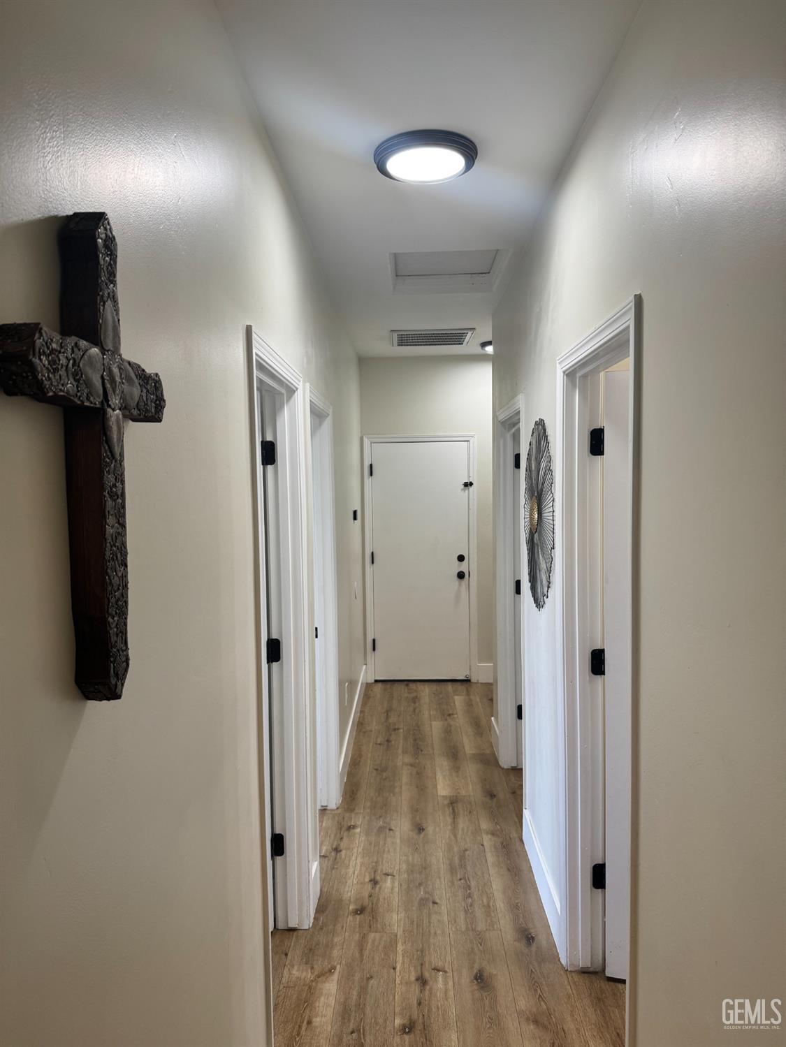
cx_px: 393
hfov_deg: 56.8
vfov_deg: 71.6
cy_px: 524
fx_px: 726
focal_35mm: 24
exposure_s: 1/120
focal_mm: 6.76
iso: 125
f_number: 1.78
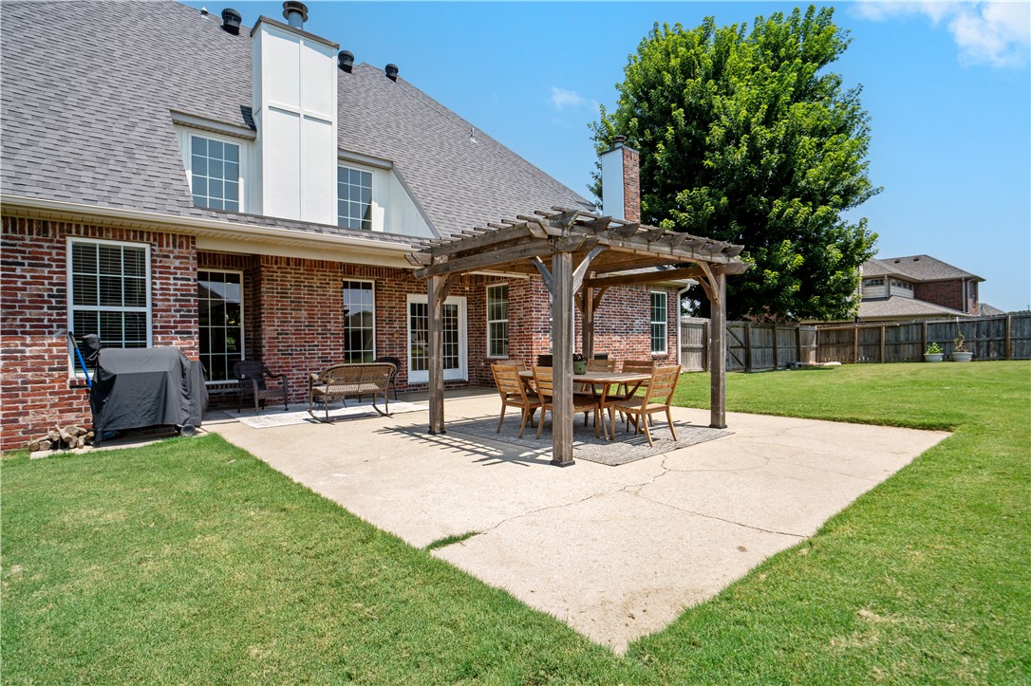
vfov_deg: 70.4
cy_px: 343
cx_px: 516
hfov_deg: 93.3
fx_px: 487
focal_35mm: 17
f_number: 9
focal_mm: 17
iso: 100
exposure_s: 1/400
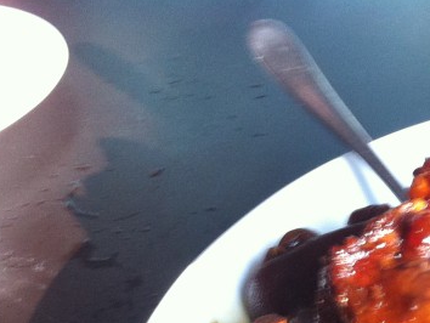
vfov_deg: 13.9
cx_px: 508
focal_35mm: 101
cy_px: 460
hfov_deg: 18.5
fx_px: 1255
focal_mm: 3.85
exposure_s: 1/15
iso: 160
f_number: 2.8
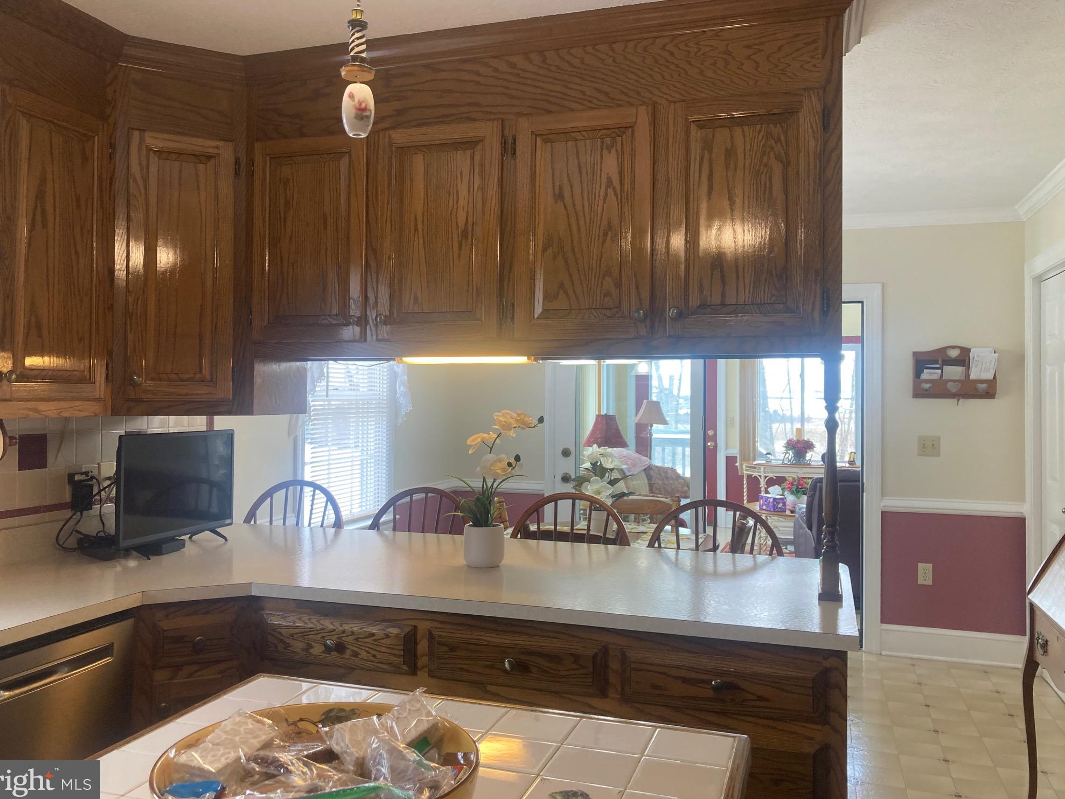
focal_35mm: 29
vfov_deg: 48.2
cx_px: 517
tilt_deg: +0.5
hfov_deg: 61.6
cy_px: 391
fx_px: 892
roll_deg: -1.4
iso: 50
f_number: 1.8
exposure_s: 1/60
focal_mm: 3.99
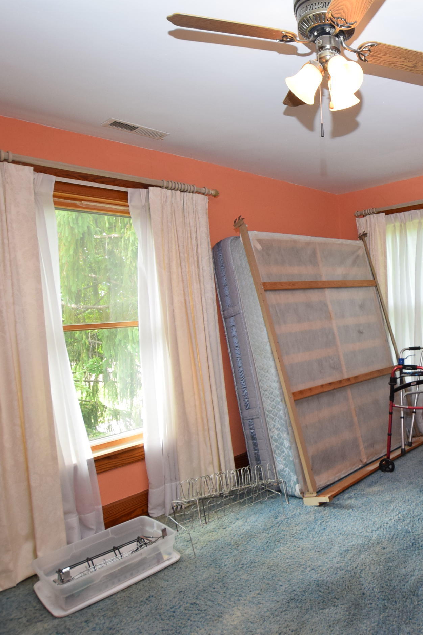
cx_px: 398
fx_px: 423
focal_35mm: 24
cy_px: 323
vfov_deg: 73.7
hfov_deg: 46.6
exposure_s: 1/100
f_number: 5
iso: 800
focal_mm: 10
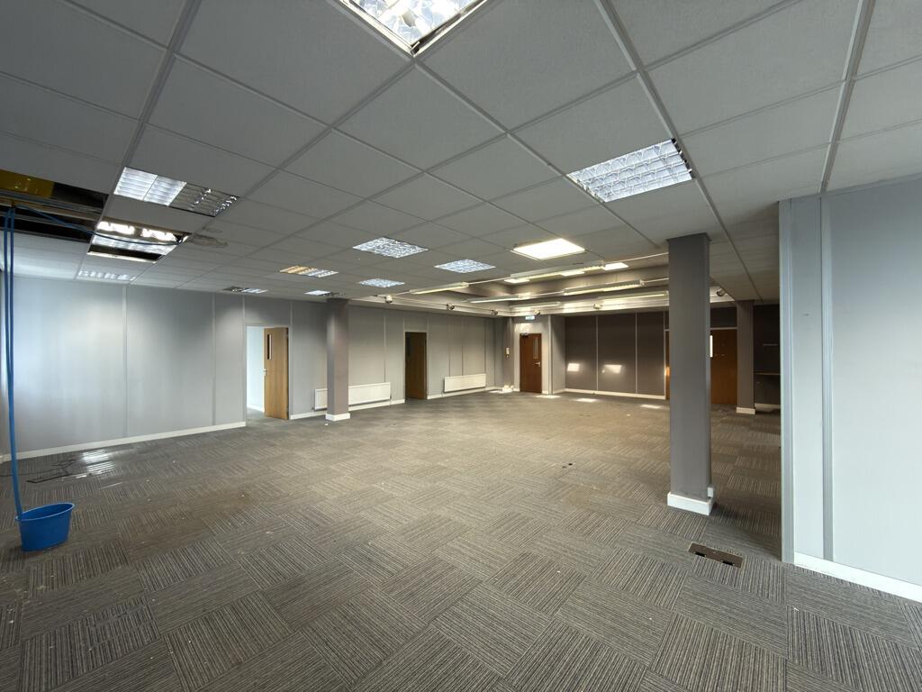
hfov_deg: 102.1
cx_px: 461
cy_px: 346
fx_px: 373
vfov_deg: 85.7
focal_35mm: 14
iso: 100
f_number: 2.2
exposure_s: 1/25
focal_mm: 2.22
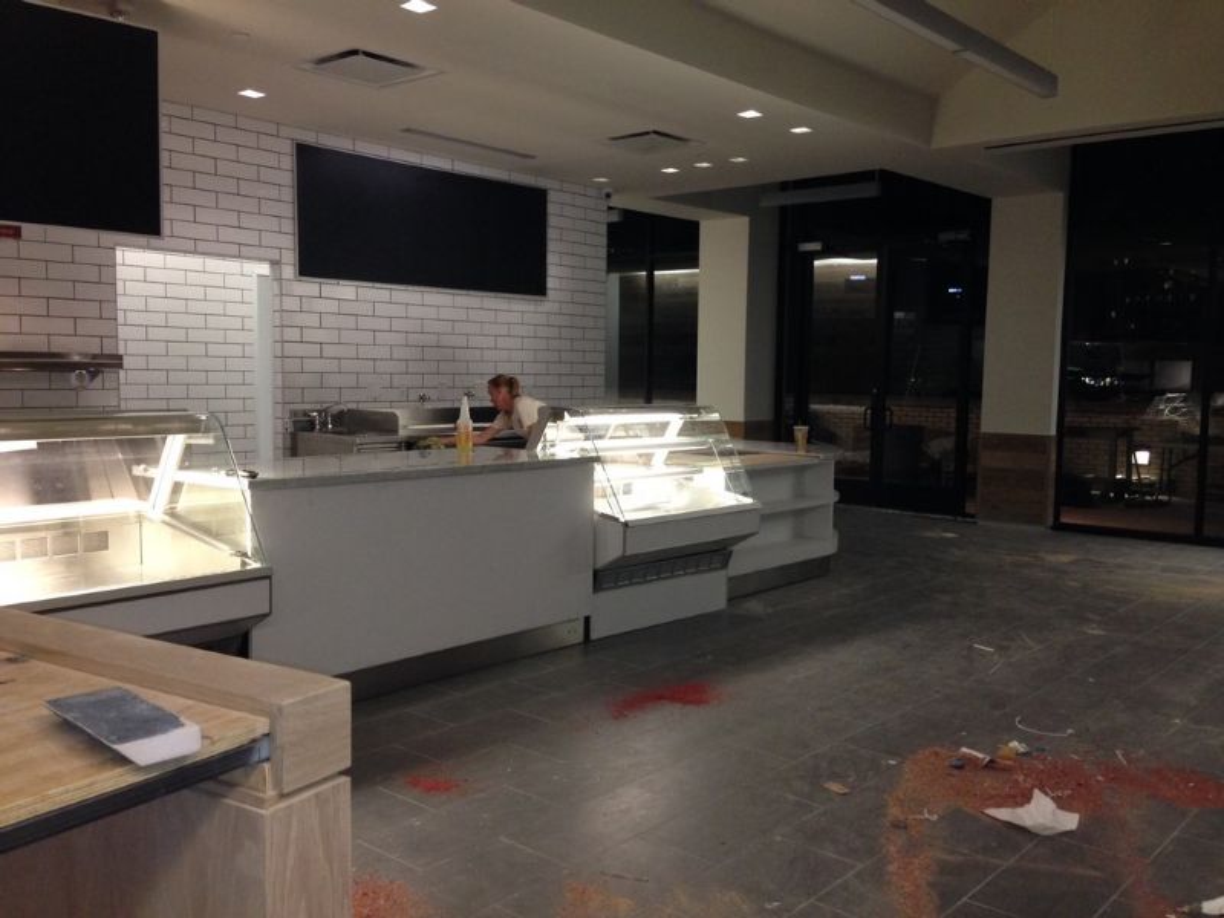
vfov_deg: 42.9
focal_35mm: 33
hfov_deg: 55.4
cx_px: 612
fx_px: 1167
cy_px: 459
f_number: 2.4
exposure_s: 1/20
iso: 160
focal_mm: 4.12
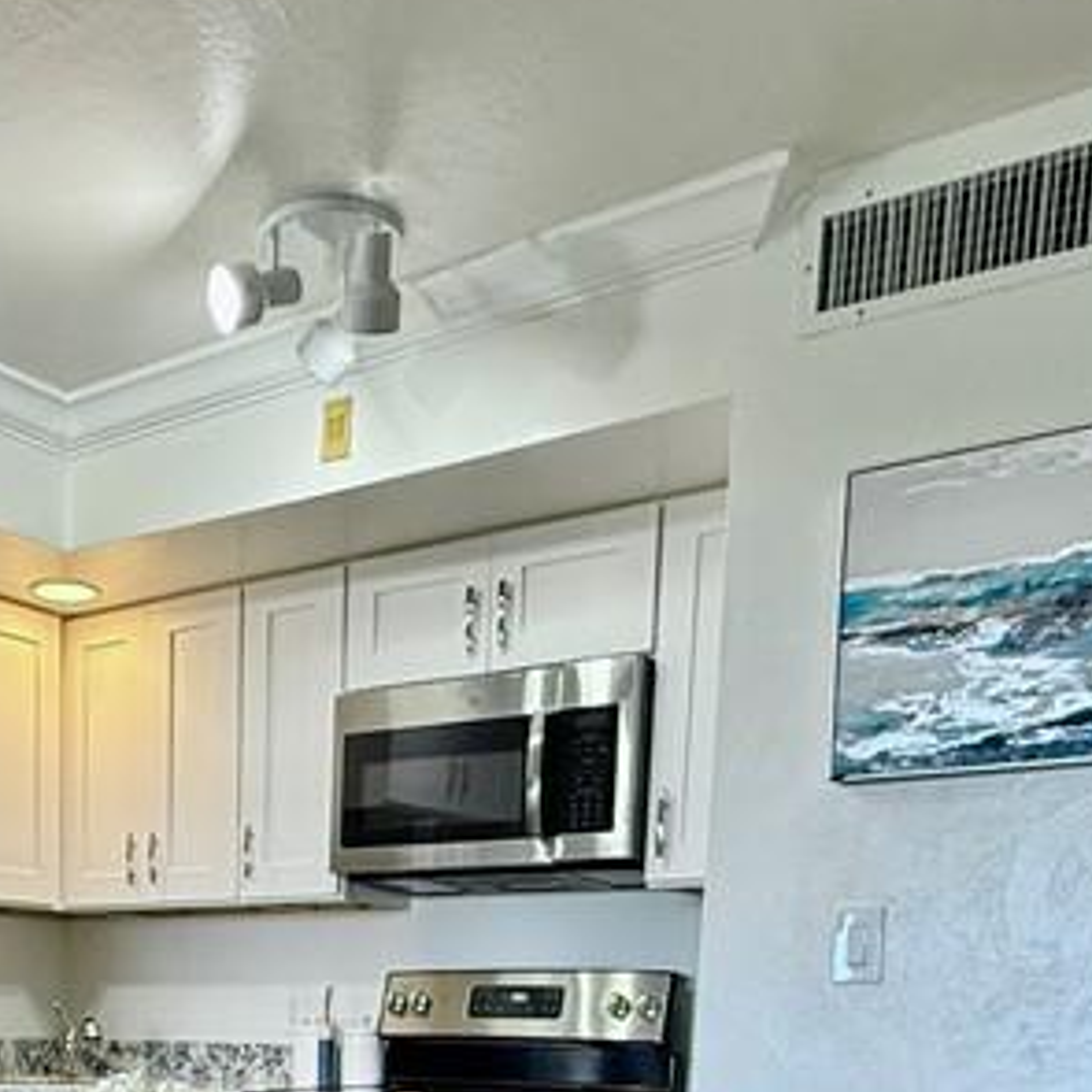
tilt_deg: -8.1
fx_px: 1535
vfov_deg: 33.3
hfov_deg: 38.0
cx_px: 255
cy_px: 1247
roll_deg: +0.2
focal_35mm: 43
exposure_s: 1/120
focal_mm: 2.22
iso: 200
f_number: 2.2
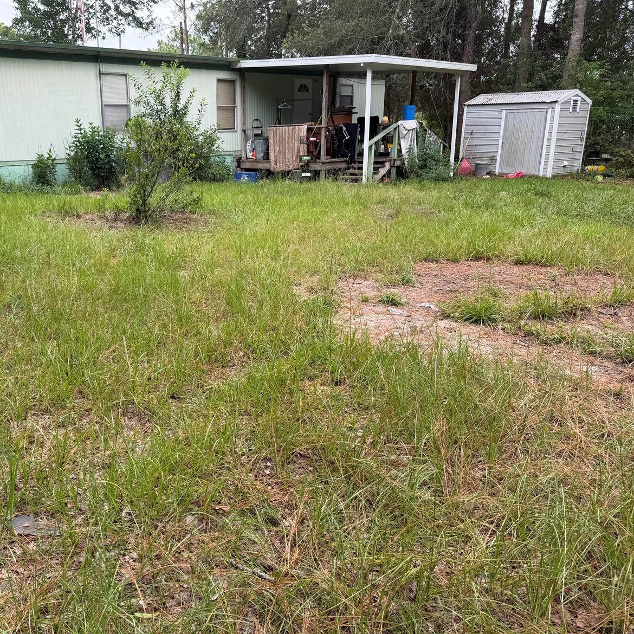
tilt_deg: -16.8
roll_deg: +2.5
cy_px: 312
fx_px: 601
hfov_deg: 54.5
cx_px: 212
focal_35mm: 29
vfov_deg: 55.6
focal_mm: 6.76
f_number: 1.78
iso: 80
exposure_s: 1/395
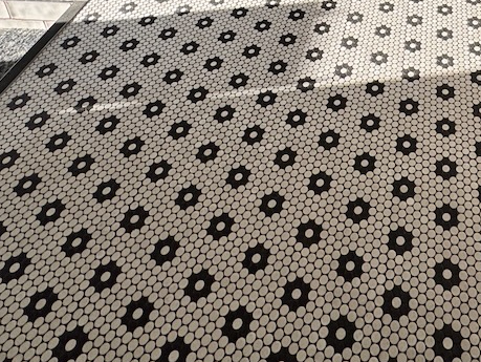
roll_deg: +1.8
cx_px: 394
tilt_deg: -25.9
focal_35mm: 39
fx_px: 542
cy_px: -131
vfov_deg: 28.7
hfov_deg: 45.1
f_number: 2.2
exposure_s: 1/215
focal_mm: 2.22
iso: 40
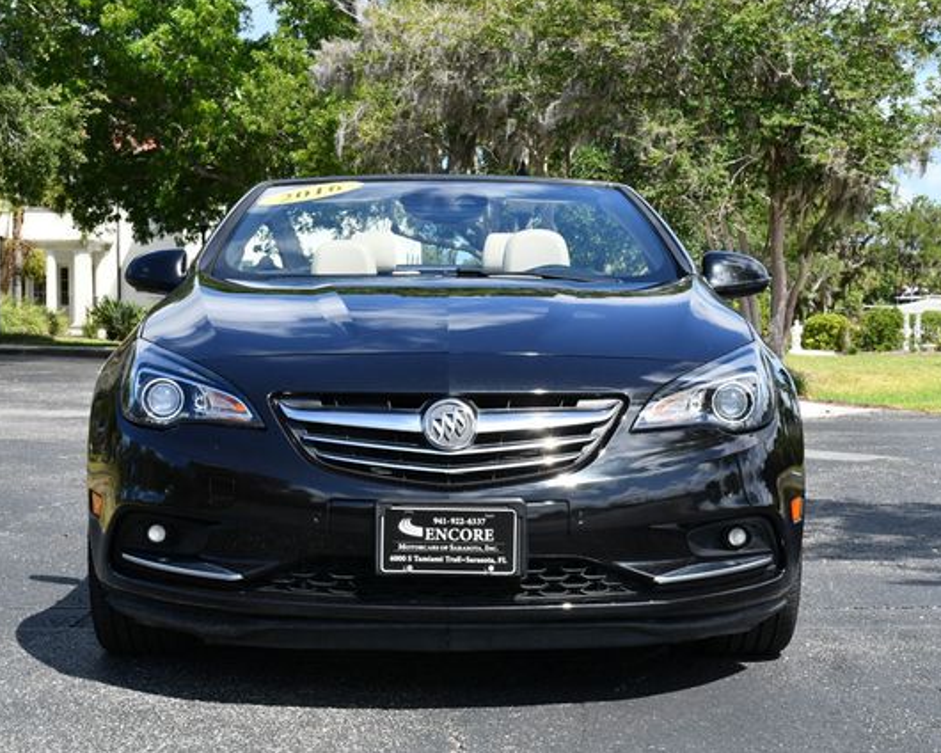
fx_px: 1894
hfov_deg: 27.9
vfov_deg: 22.5
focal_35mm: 68
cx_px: 421
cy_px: 375
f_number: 8
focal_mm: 30
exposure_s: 1/250
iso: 180
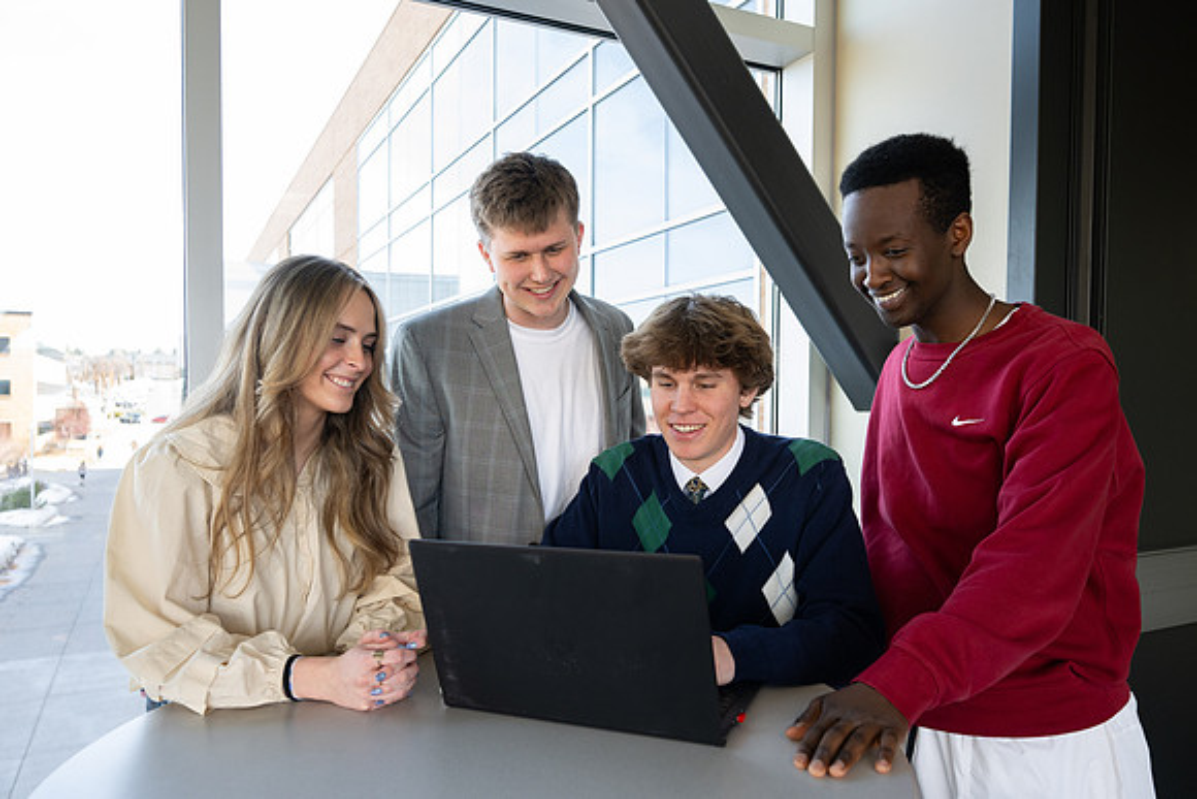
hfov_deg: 70.9
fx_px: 840
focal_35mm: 25
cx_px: 610
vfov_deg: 50.8
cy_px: 432
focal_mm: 23
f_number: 4
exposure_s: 1/250
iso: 400
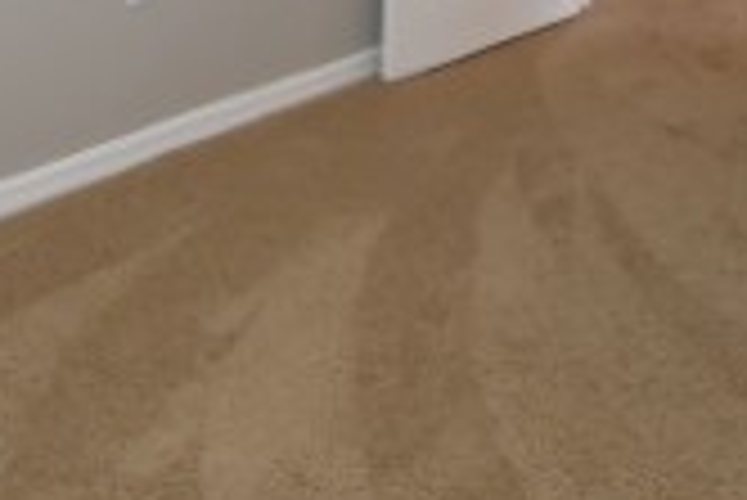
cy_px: -374
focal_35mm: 65
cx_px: 450
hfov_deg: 30.8
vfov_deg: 17.4
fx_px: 1350
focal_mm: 10
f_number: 3.5
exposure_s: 1/60
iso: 1000
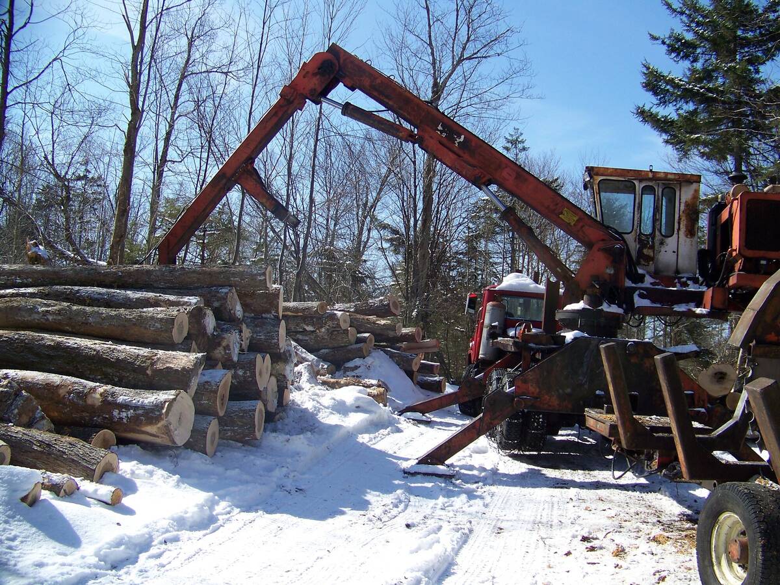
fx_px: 811
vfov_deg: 39.7
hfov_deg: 51.4
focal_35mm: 36
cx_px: 390
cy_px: 292
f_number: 2.8
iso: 64
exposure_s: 1/800
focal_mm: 5.85
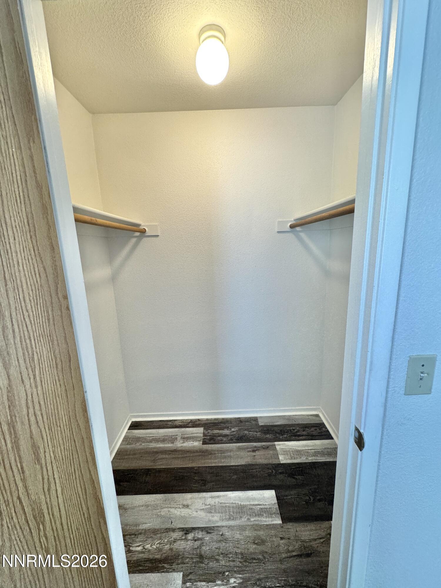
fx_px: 238
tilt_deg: -12.0
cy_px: 294
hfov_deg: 85.7
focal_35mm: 14
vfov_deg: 102.1
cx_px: 220
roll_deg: +1.5
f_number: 2.2
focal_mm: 2.22
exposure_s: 1/120
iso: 200
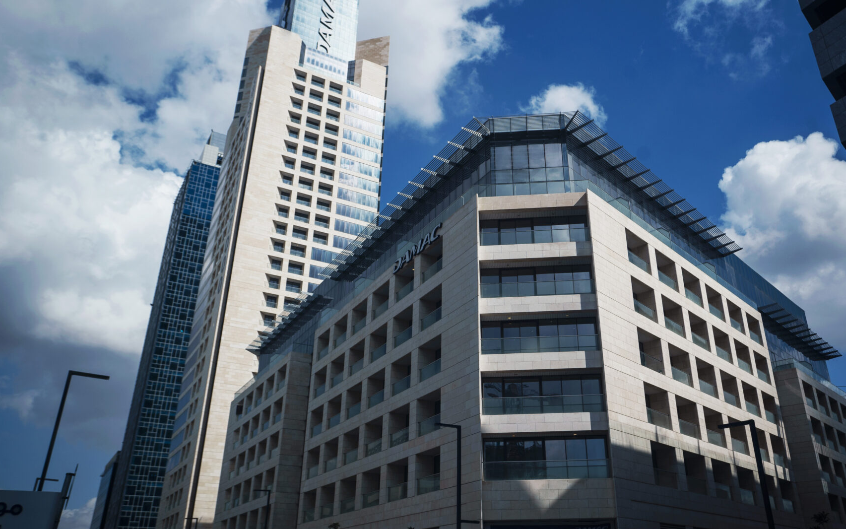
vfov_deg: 40.6
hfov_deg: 61.1
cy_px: 239
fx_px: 715
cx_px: 470
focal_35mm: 31
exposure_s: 1/125
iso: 100
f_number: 5.6
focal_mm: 27
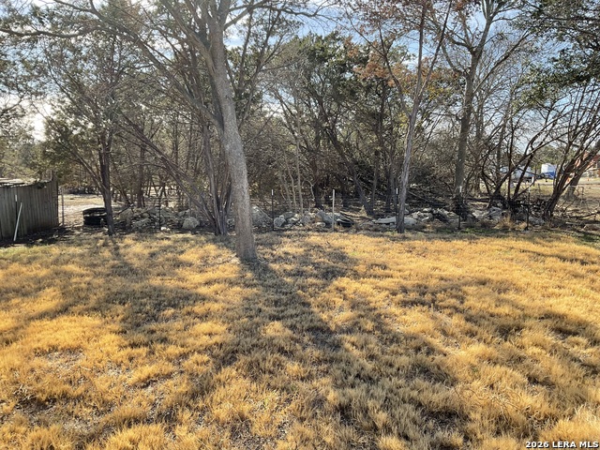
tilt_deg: -6.1
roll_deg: -1.2
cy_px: 225
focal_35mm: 29
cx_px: 300
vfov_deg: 48.2
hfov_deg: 61.7
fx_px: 503
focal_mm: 3
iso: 16
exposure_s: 1/442
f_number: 1.8
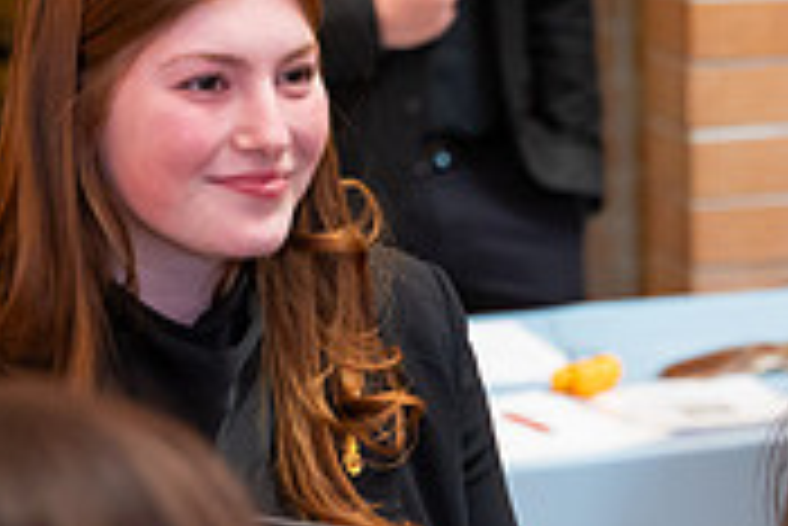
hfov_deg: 11.0
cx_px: 1063
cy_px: 526
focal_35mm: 182
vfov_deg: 7.5
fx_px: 3987
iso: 2500
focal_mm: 55
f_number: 2.8
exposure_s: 1/400
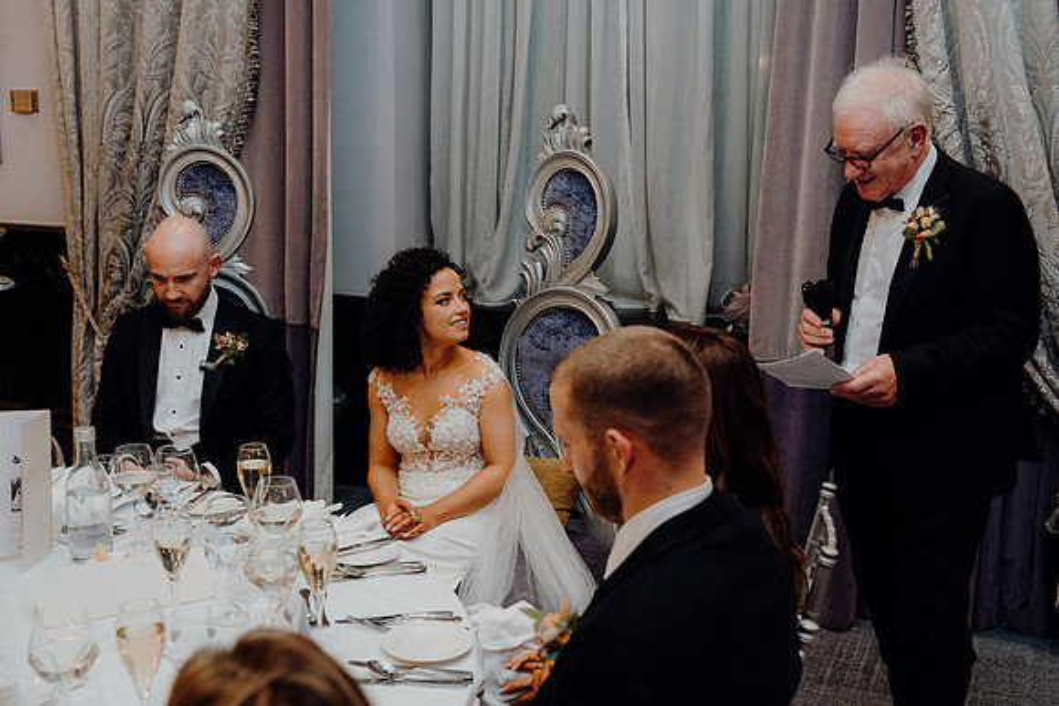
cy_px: 353
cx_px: 530
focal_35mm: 41
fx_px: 1206
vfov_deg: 32.6
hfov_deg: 47.4
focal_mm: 41
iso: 2500
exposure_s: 1/160
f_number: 4
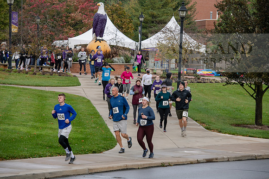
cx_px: 134
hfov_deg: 13.7
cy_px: 90
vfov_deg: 9.2
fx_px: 1121
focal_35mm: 150
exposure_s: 1/500
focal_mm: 150
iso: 640
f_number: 6.3
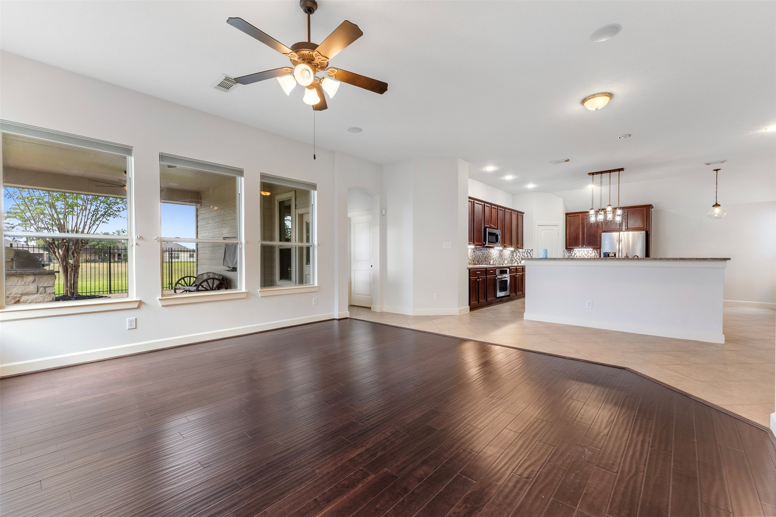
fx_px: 323
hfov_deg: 100.4
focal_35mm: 15
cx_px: 388
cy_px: 258
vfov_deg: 77.3
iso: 250
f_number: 9
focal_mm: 10
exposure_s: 1/1.67
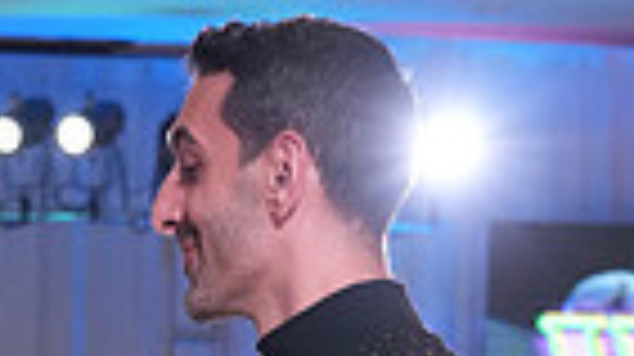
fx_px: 3695
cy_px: 978
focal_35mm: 220
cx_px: -29
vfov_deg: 5.3
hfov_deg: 9.7
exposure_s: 1/500
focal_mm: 51
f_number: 4
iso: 3200
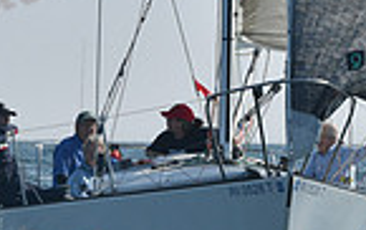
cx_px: 237
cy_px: 107
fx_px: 8129
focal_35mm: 814
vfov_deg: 1.6
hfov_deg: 2.6
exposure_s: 1/1000
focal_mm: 200
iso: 320
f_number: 11
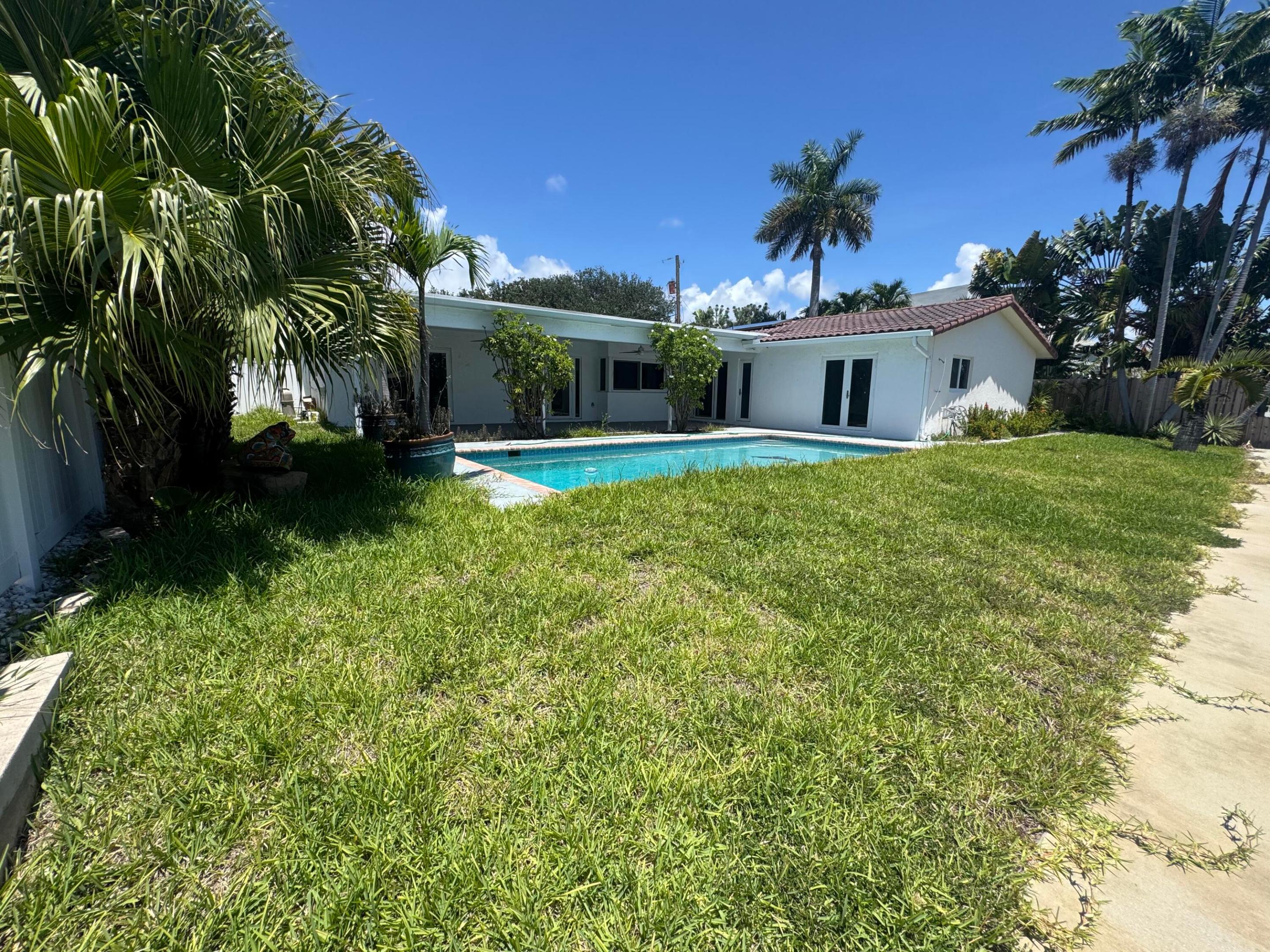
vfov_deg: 85.7
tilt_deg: -7.8
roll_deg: -0.8
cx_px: 635
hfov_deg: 102.1
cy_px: 476
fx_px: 514
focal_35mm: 14
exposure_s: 1/2083
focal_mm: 2.22
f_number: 2.2
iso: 50
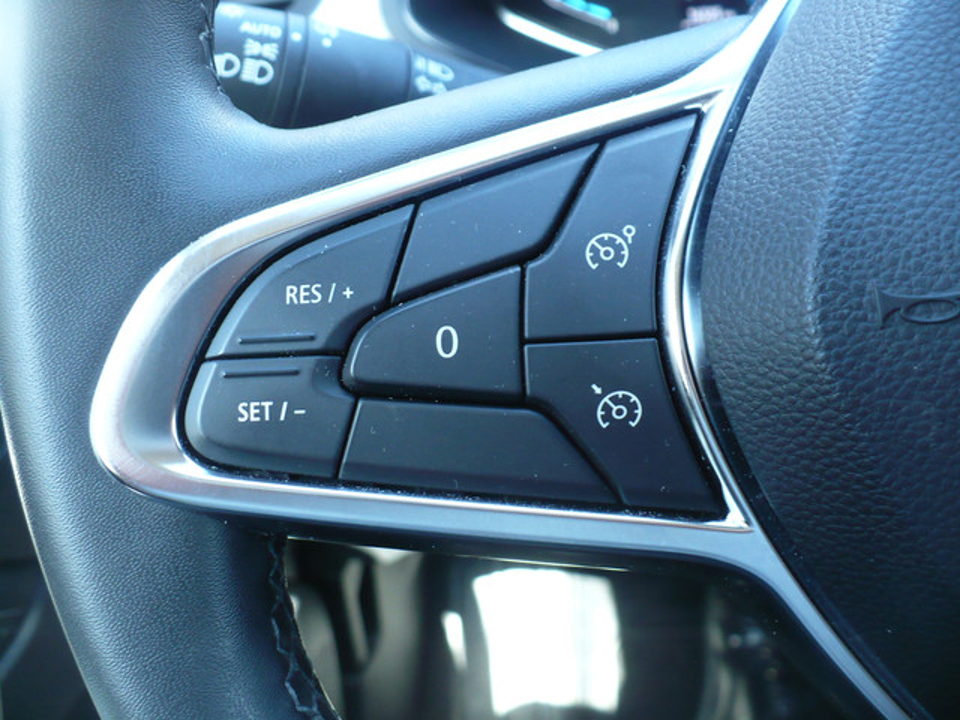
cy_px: 360
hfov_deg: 50.1
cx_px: 480
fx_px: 1026
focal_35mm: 37
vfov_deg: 38.7
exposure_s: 1/30
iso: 200
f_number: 2.8
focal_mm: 6.1
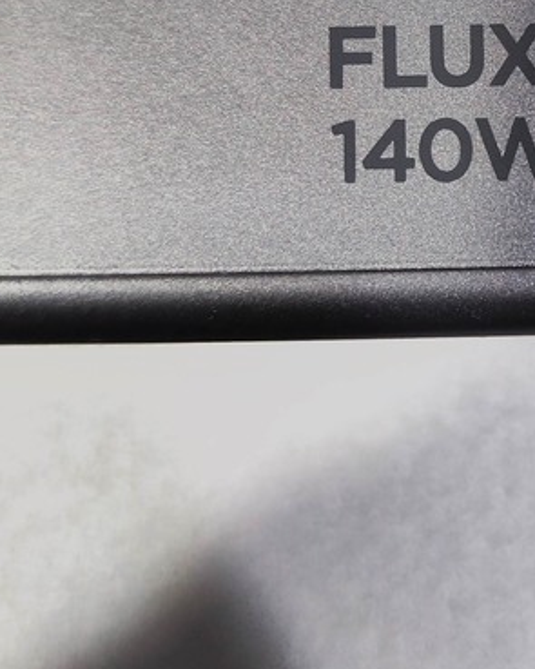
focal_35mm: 66
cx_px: 562
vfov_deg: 28.0
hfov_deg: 22.1
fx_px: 1307
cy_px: 116
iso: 378
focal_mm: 5.59
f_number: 1.88
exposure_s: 1/60
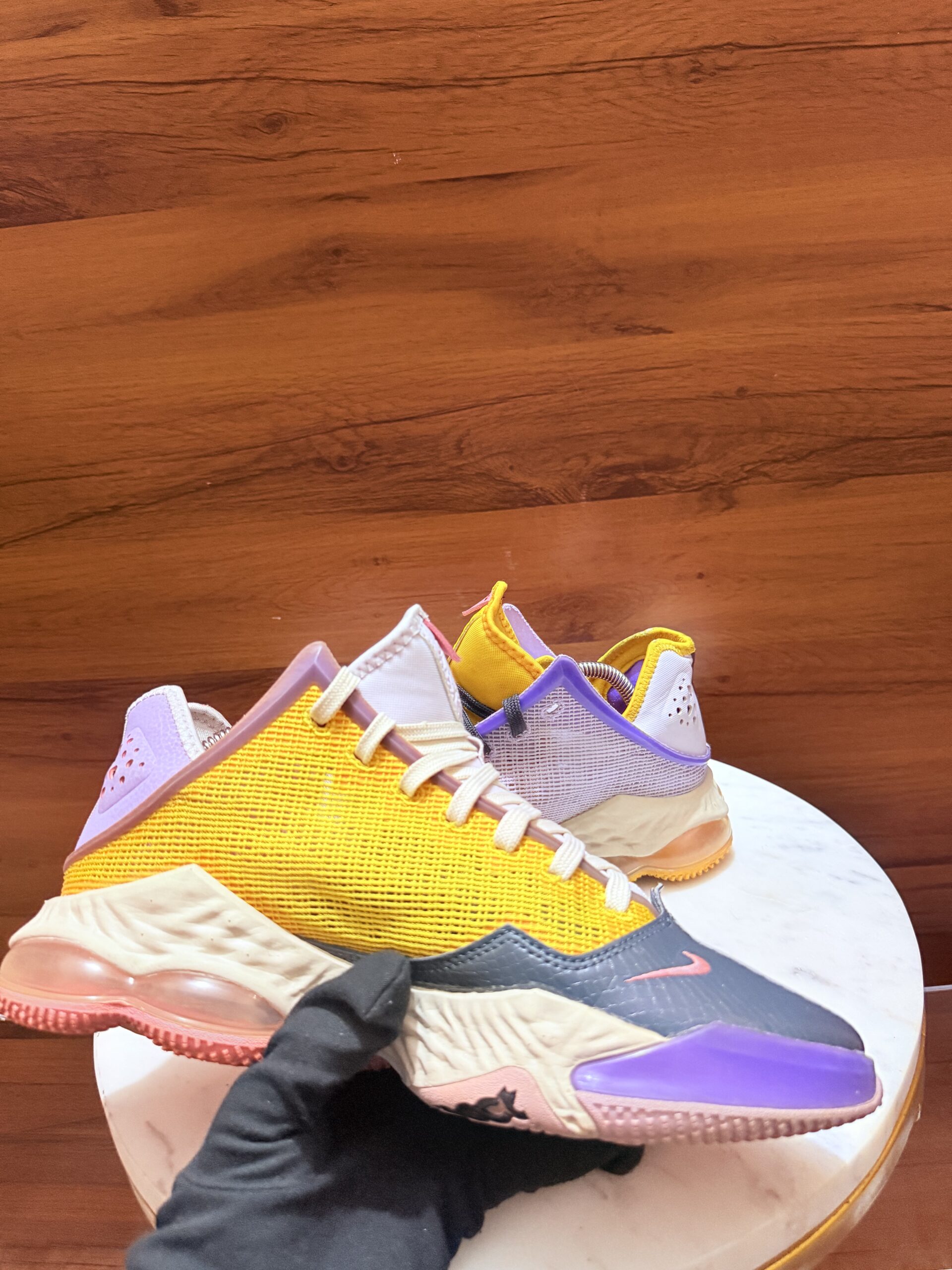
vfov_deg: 71.6
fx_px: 880
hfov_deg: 56.8
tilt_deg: -19.6
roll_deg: +5.2
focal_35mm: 24
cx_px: 476
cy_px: 635
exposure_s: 1/50
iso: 400
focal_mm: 6.76
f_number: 1.78
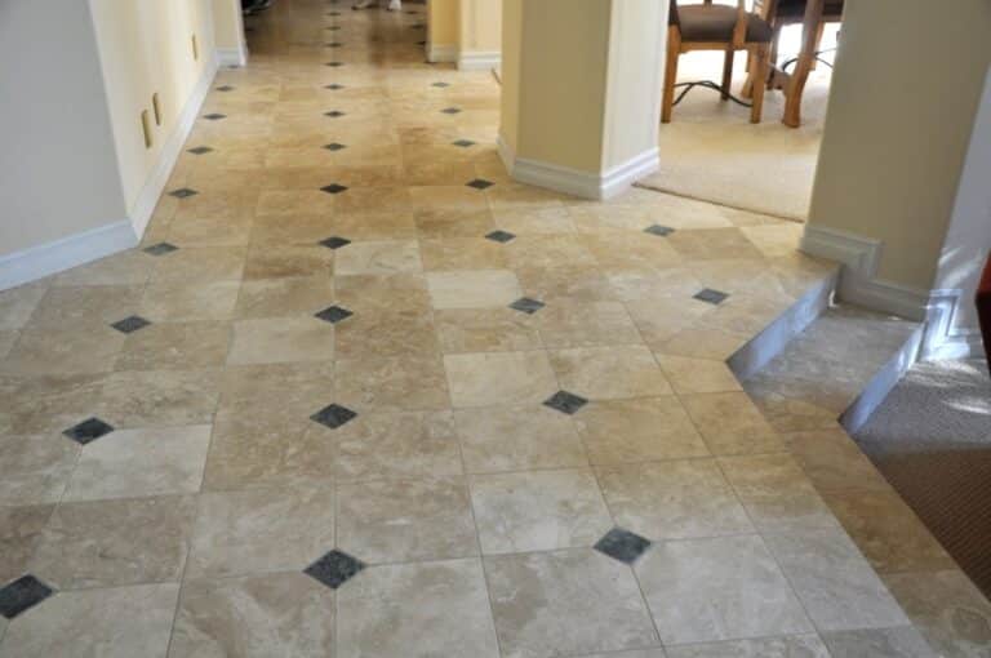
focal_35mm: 38
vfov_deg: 35.4
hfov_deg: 51.3
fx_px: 1031
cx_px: 496
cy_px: 329
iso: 400
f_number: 5.6
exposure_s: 1/30
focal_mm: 25
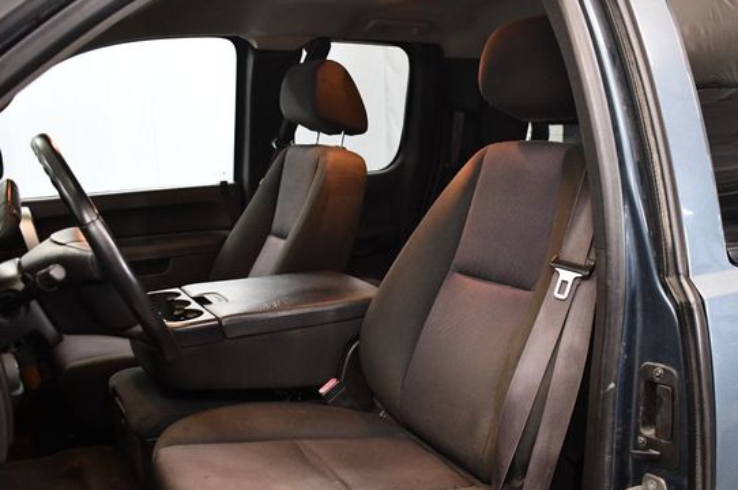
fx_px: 799
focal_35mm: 39
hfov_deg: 49.5
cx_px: 411
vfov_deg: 34.1
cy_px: 276
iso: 3200
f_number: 3.8
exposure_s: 1/80
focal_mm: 22
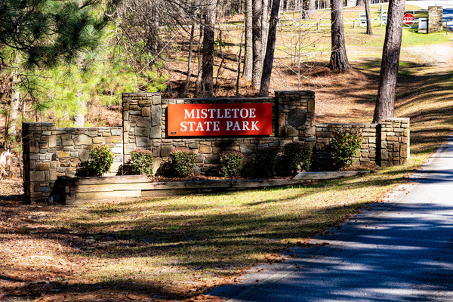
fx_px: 1321
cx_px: 226
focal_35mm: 105
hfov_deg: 19.5
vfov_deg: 13.0
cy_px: 151
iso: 200
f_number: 8
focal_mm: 105
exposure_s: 1/200
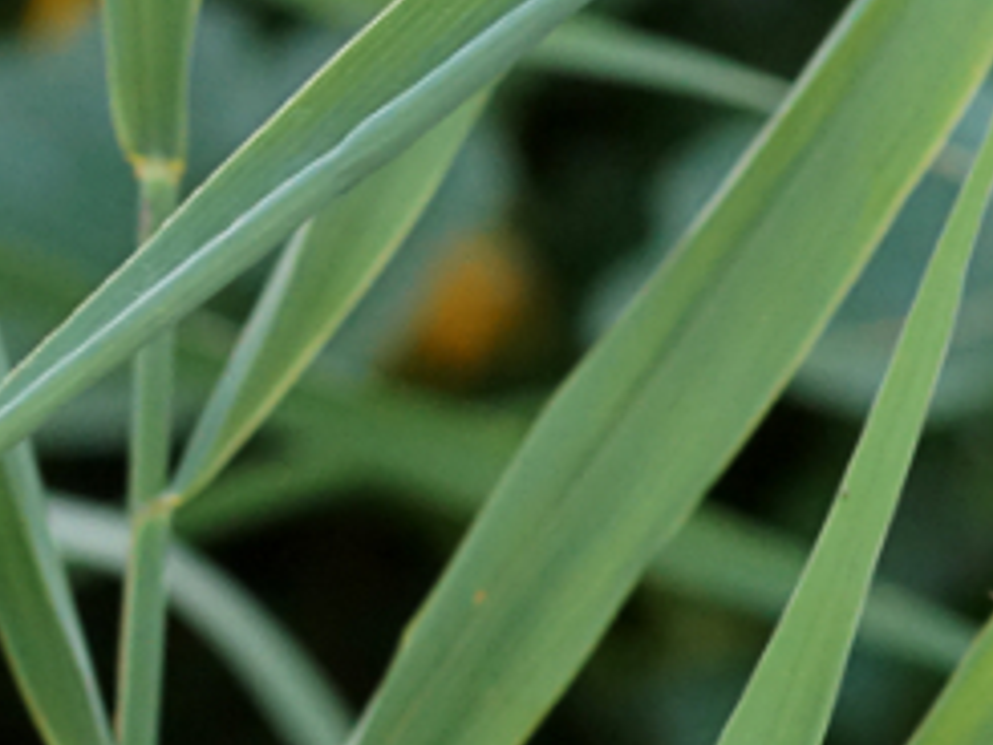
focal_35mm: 707
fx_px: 20291
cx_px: -661
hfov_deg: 2.8
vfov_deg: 2.1
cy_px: -215
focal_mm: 100
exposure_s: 1/160
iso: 800
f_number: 5.6
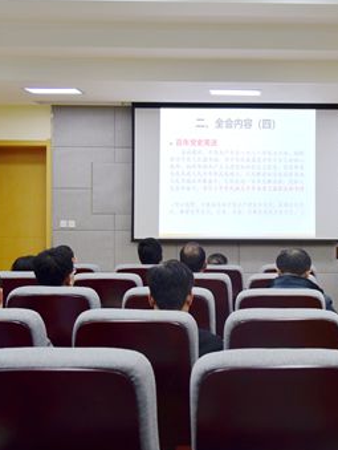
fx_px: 663
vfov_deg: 37.5
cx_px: 300
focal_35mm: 51
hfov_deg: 27.6
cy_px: 226
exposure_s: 1/50
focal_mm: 30
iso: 100
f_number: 4
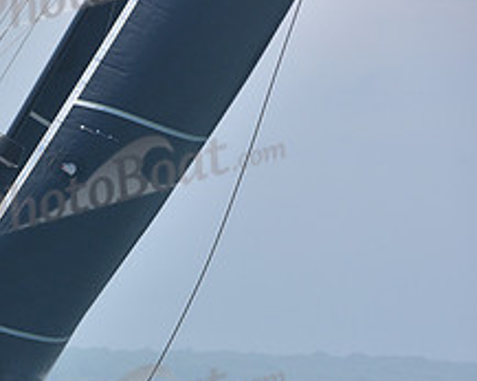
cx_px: -136
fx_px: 6725
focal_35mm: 477
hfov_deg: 4.0
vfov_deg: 3.2
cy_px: 327
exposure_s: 1/1000
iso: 320
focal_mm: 190
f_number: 9
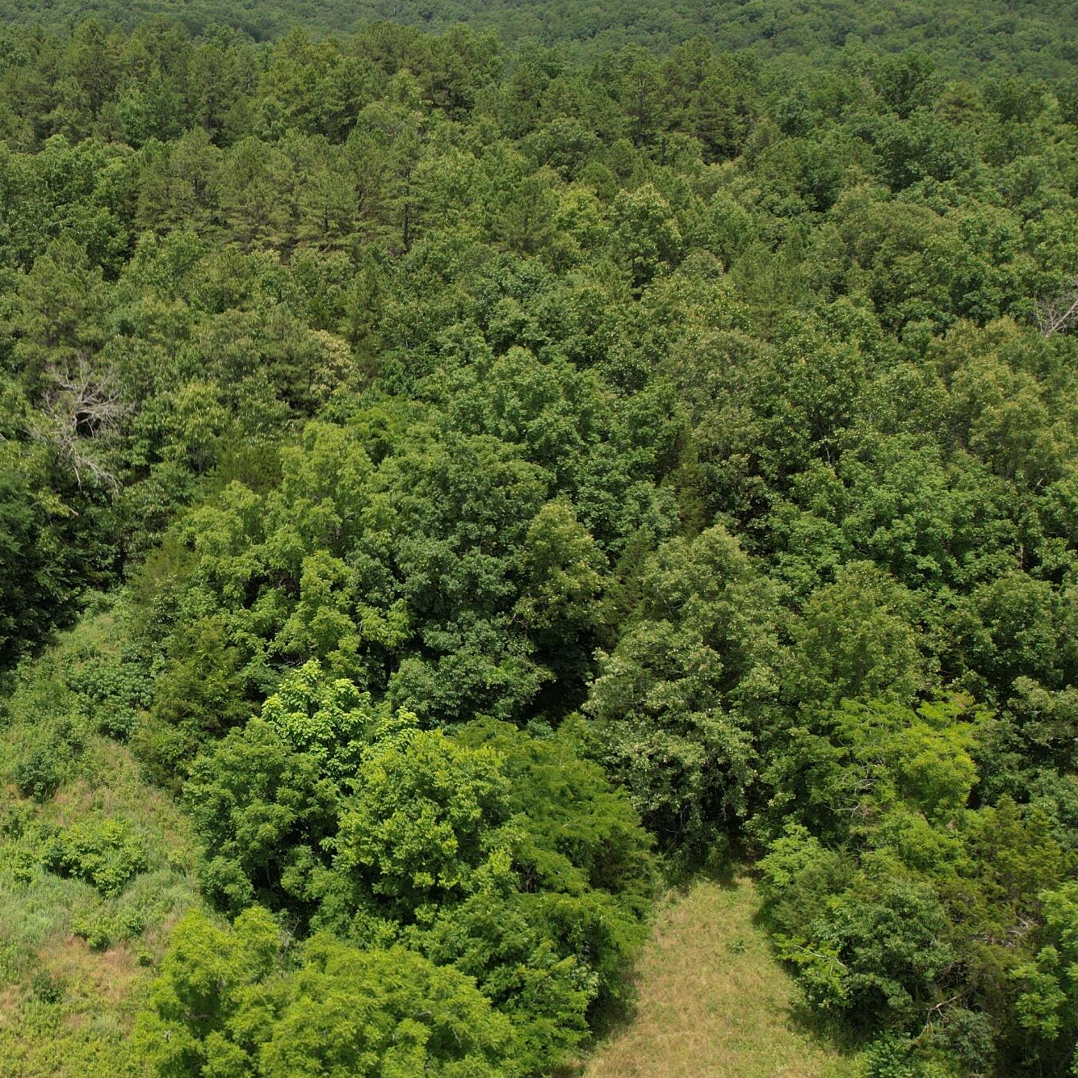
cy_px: 637
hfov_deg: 38.1
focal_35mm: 42
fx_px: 1480
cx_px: 174
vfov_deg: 39.9
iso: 140
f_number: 2.8
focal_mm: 8.38
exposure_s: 1/1600
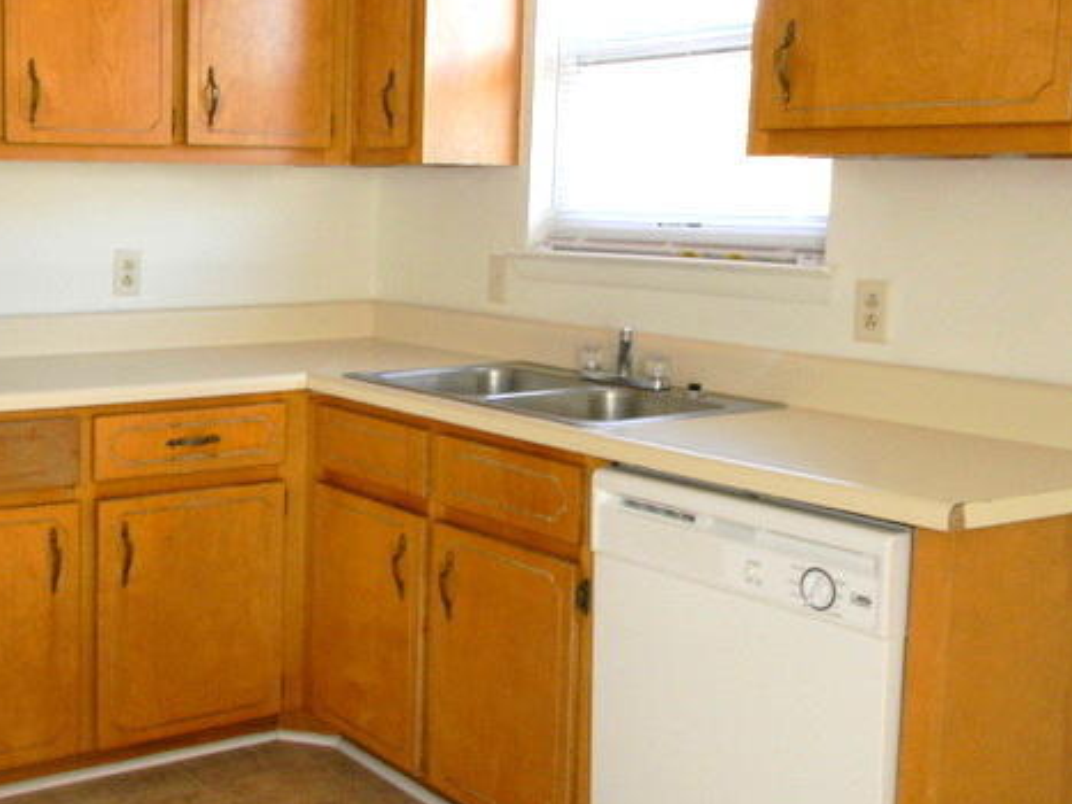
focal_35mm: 48
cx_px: 257
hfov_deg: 38.6
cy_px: 395
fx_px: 1486
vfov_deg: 30.3
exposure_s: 1/30
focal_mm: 5
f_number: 3.5
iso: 110
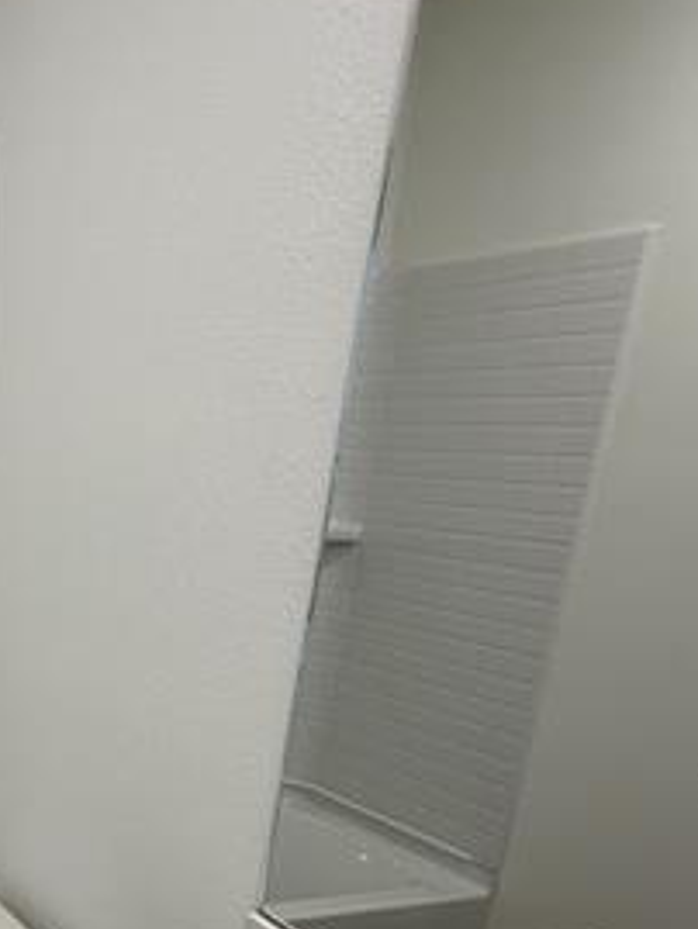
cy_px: 780
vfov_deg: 43.9
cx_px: -131
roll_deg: -2.4
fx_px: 1075
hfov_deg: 30.7
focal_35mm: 40
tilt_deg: -17.4
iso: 125
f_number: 2.2
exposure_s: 1/120
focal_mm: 2.22
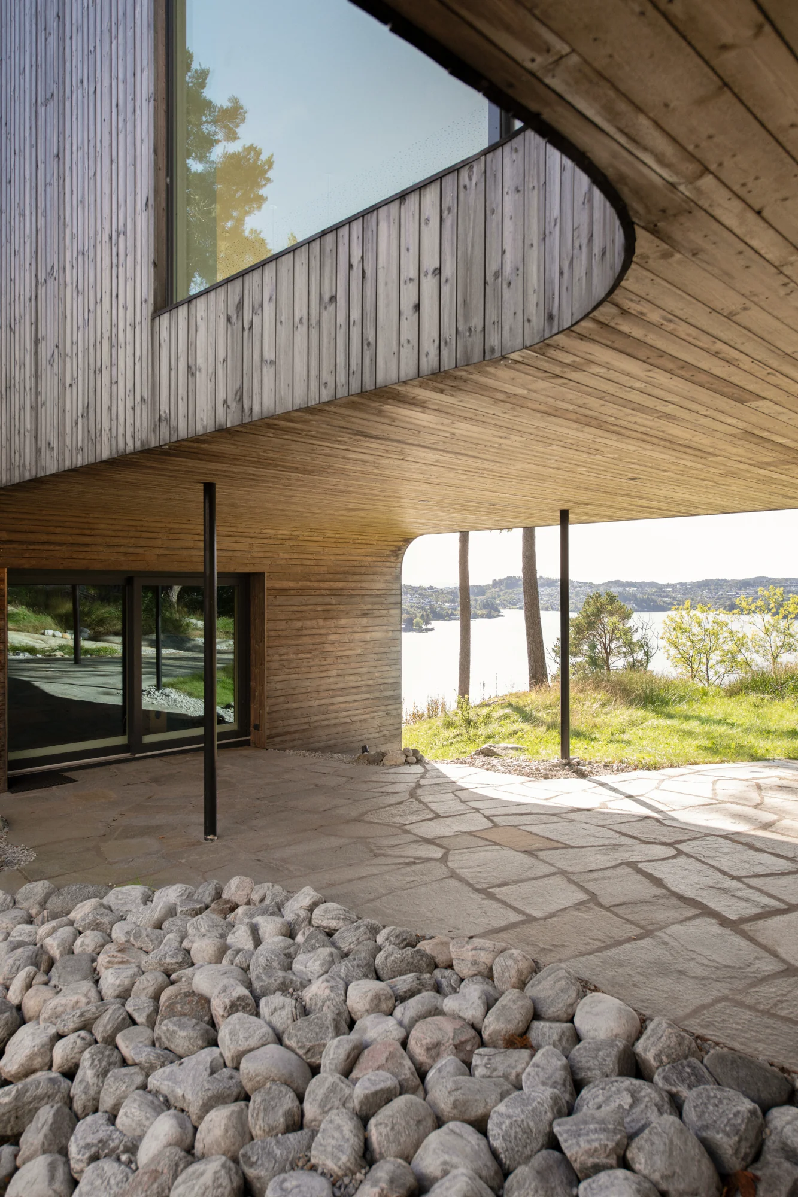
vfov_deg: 73.7
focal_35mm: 24
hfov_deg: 53.1
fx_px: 798
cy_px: 598
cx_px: 399
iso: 64
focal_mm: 24
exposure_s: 1/60
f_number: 5
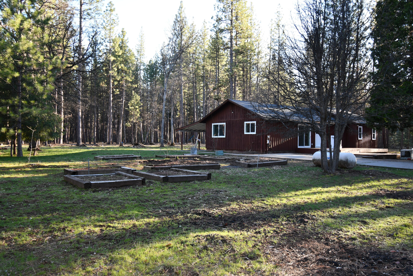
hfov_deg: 61.9
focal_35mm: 30
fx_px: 344
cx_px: 206
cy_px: 138
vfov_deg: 43.6
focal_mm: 20
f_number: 5.6
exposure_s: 1/60
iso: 250
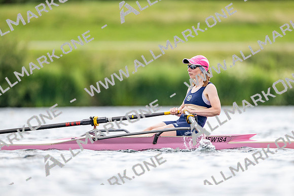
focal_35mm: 600
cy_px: 98
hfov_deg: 3.4
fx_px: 4901
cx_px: 147
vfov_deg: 2.3
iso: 560
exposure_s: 1/2500
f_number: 4
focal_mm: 600
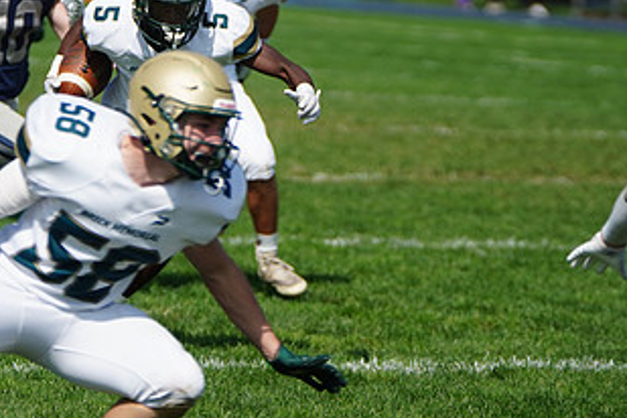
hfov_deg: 5.6
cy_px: 36
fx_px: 6444
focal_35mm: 370
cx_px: 205
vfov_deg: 3.7
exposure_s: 1/8000
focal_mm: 197
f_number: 2.8
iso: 400
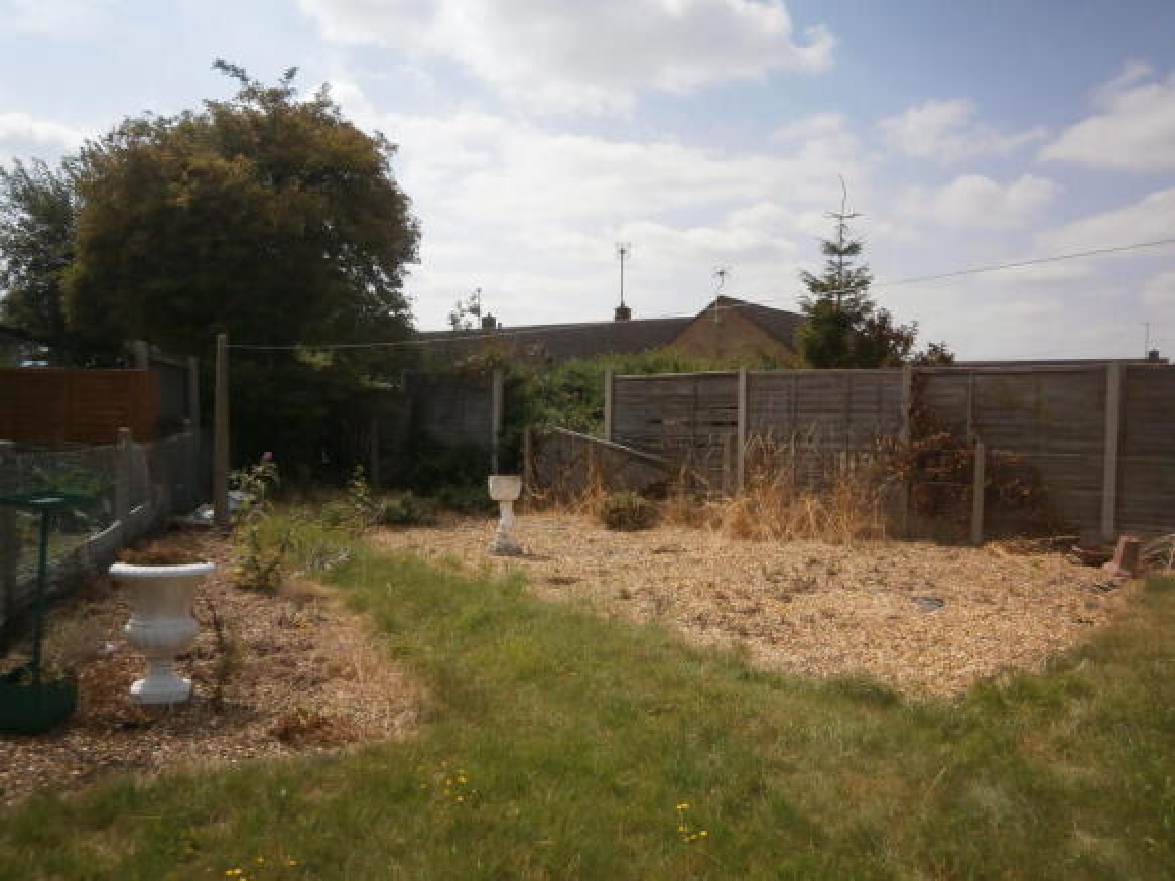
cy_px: 440
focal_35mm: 26
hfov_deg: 67.3
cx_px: 588
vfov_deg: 53.0
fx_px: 882
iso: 80
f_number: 2.8
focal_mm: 4.7
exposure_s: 1/2000
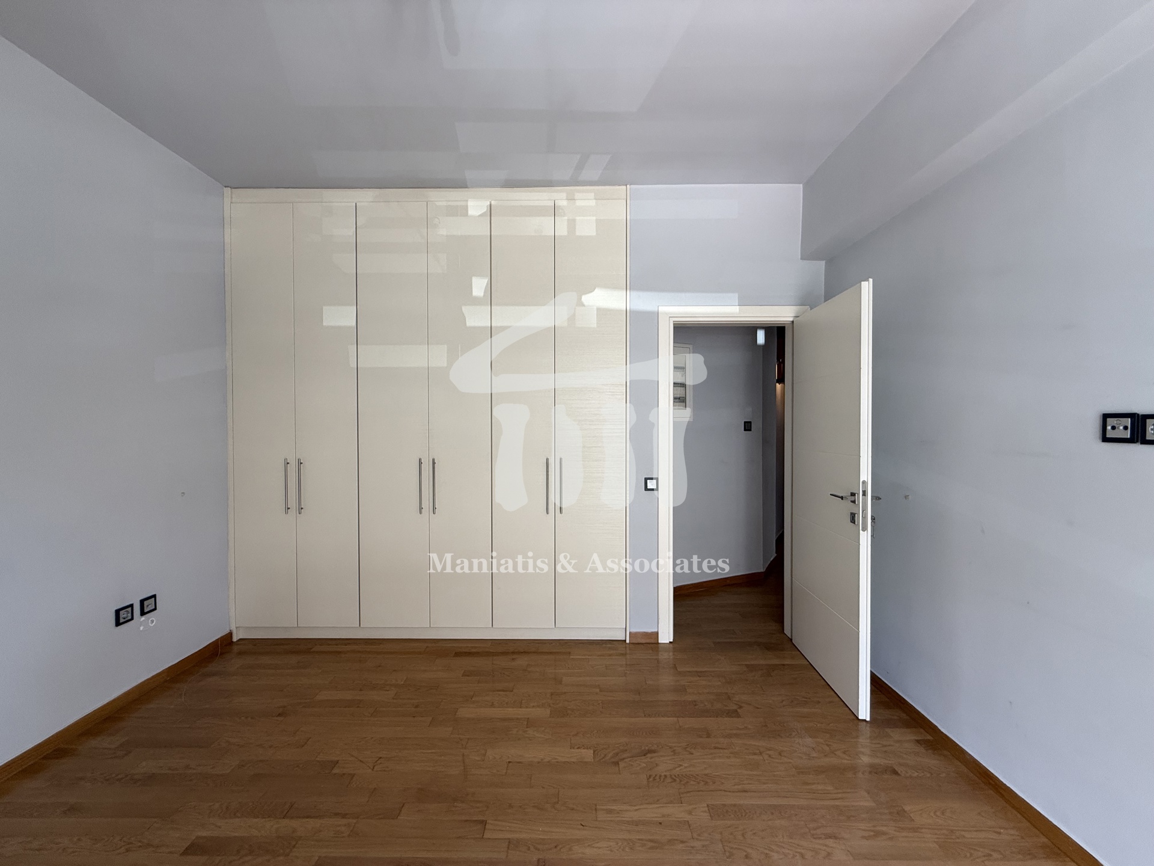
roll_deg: -0.1
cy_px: 433
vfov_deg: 85.7
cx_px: 577
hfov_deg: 102.1
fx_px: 467
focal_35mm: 14
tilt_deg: -0.2
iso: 100
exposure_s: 1/99
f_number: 2.2
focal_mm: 2.22
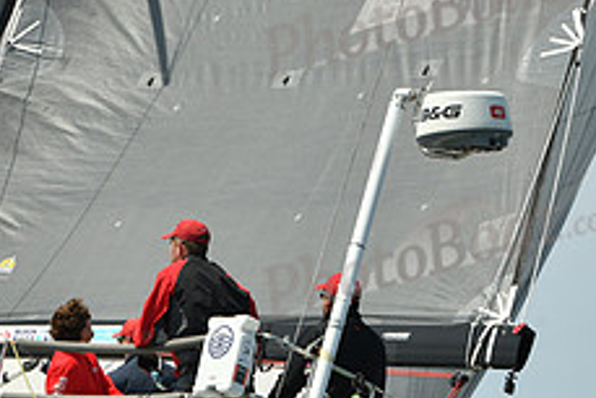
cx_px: 130
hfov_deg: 11.6
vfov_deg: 7.7
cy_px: 423
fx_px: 2932
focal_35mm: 177
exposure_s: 1/1000
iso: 320
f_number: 10
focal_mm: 70
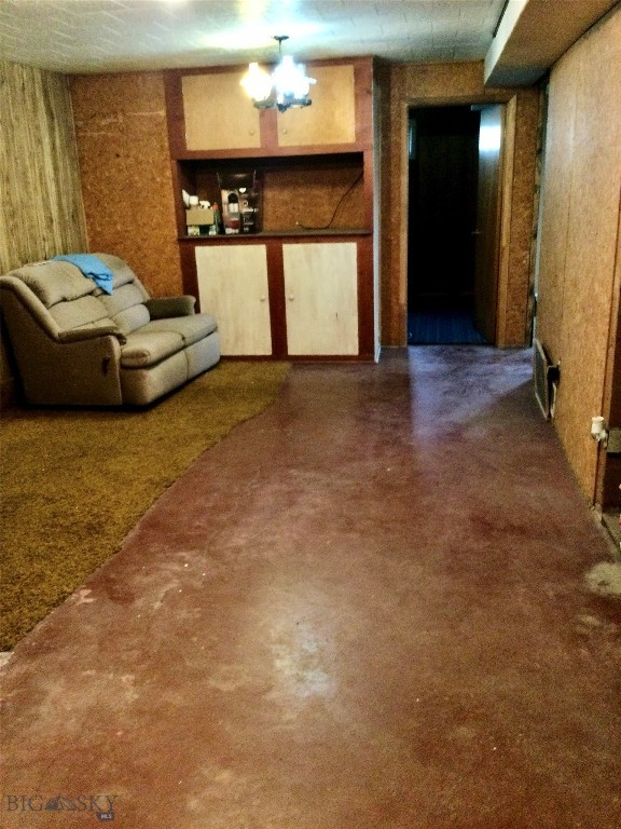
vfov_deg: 58.4
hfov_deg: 45.4
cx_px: 310
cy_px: 414
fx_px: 742
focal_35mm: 31
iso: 400
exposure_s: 1/15
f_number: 2.4
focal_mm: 3.3
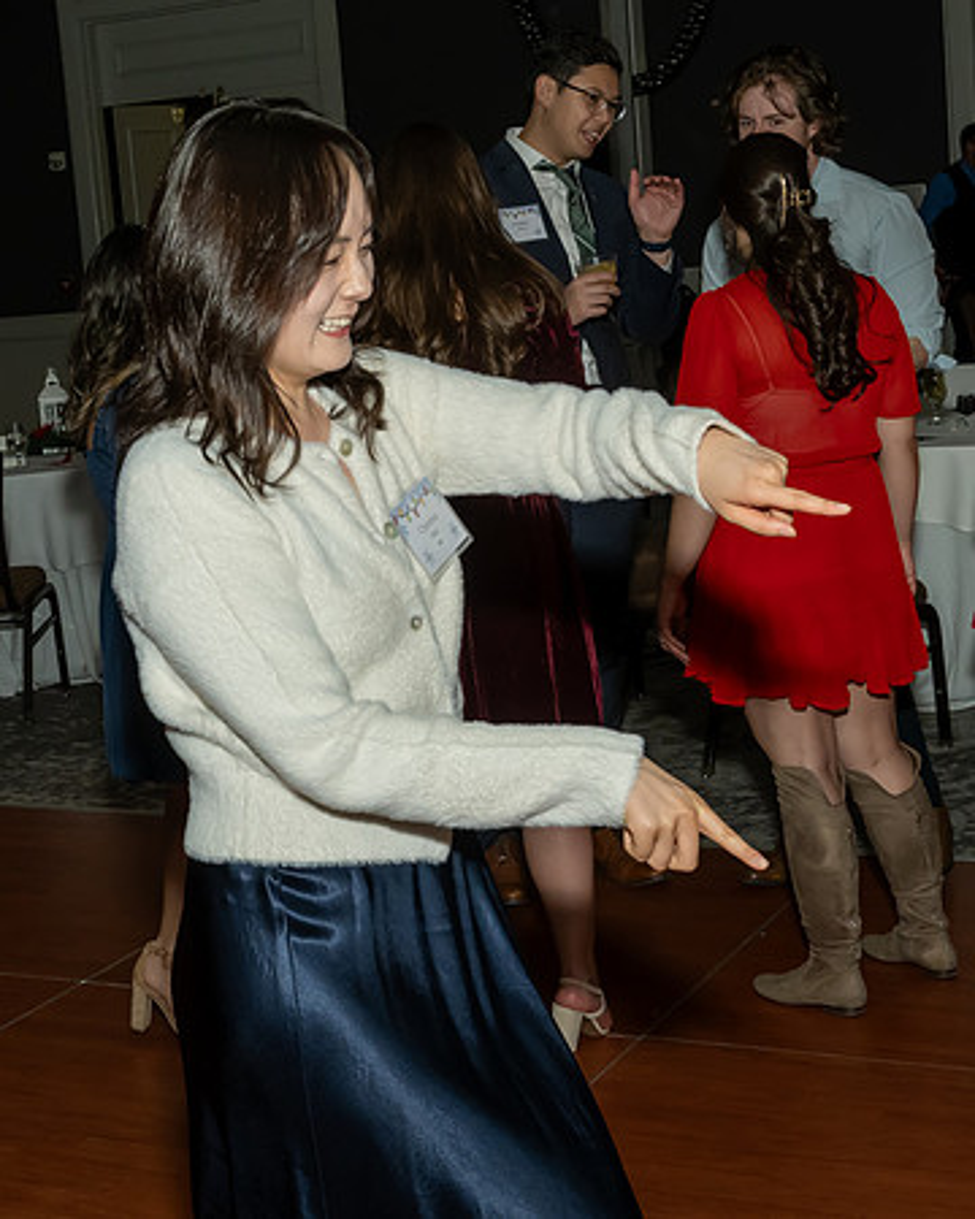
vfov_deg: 29.6
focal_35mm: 64
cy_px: 582
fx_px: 2303
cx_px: 322
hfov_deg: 23.8
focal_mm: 26
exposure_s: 1/250
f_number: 8
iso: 1000
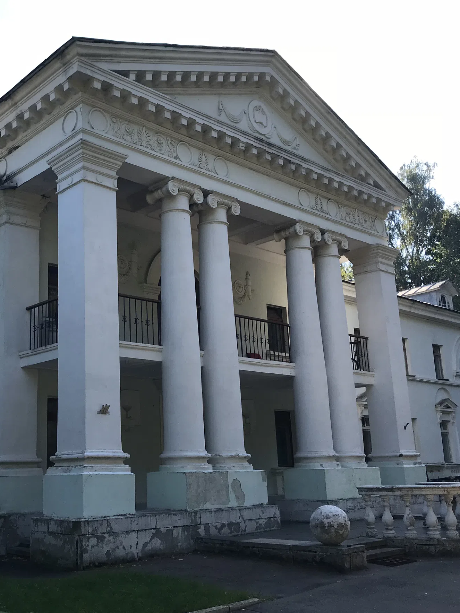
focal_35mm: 38
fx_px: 673
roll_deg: +2.0
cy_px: 311
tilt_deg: +13.2
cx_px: 120
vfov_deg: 49.0
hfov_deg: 36.9
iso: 20
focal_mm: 3.99
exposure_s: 1/1018
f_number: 1.8
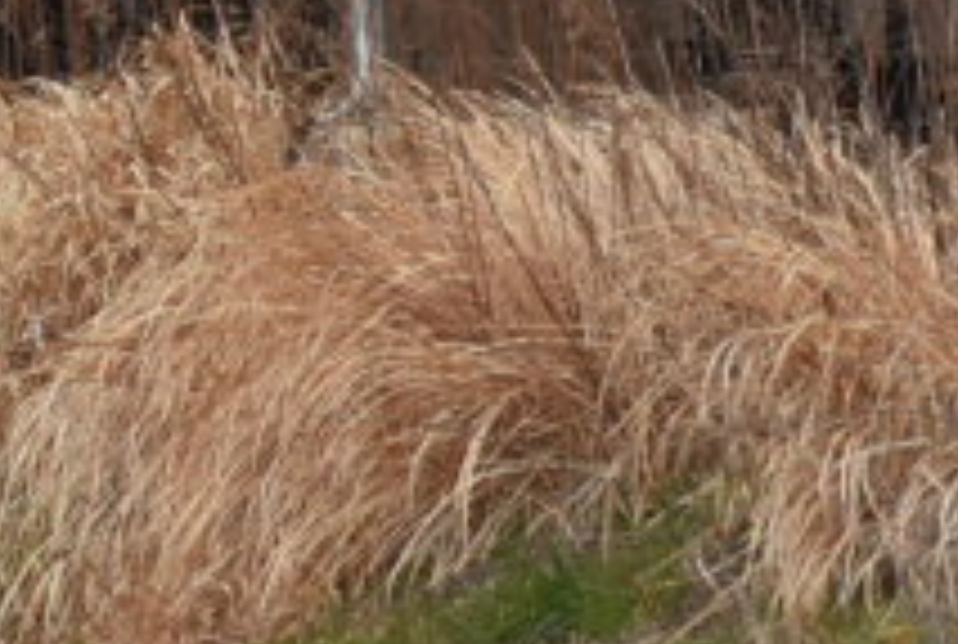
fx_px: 25200
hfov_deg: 2.2
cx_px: 117
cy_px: -874
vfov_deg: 1.5
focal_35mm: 945
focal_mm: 105
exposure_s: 1/800
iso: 800
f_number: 3.5
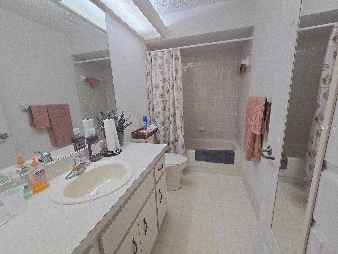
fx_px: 127
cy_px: 127
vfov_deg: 89.9
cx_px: 169
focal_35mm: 13
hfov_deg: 106.2
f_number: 2.2
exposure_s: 1/60
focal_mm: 2.2
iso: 100
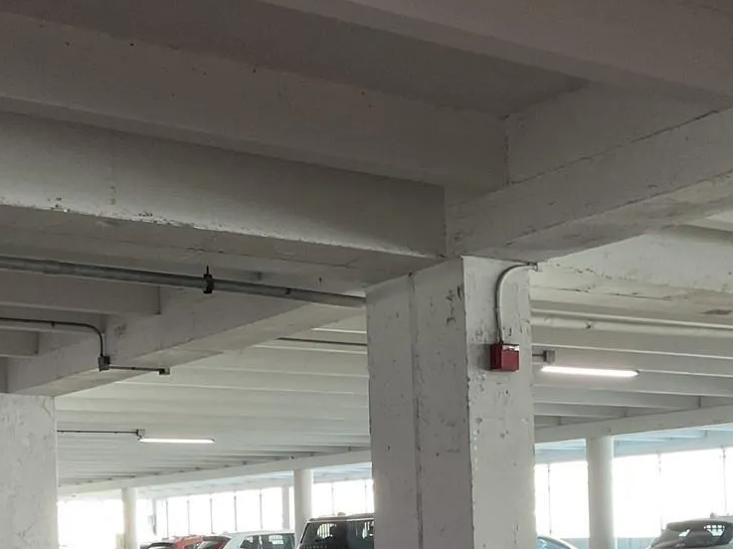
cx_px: 416
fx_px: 1333
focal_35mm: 63
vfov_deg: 22.5
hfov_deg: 30.7
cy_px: 524
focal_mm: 3
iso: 200
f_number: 1.8
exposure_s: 1/40
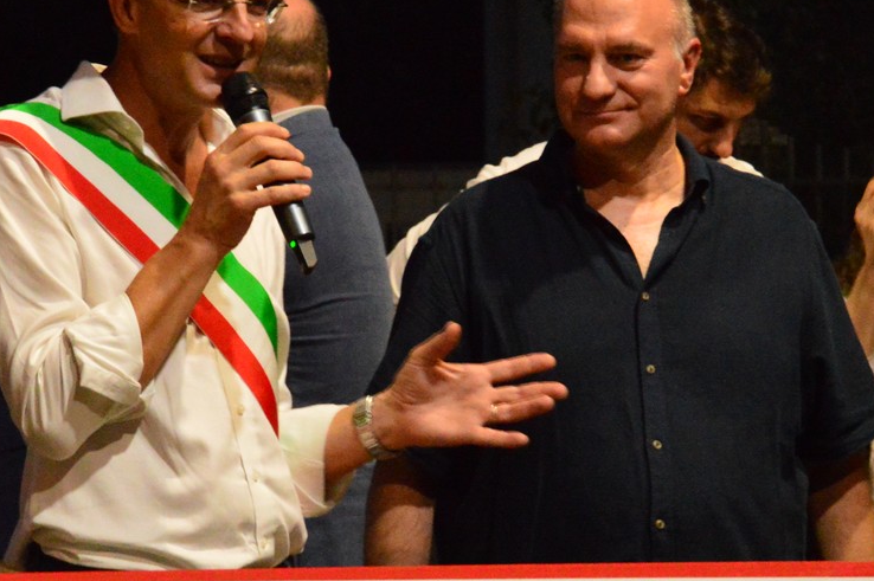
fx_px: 7009
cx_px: 495
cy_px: 318
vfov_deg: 4.8
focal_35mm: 289
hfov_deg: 7.1
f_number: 11
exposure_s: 1/60
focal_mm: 105
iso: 6400
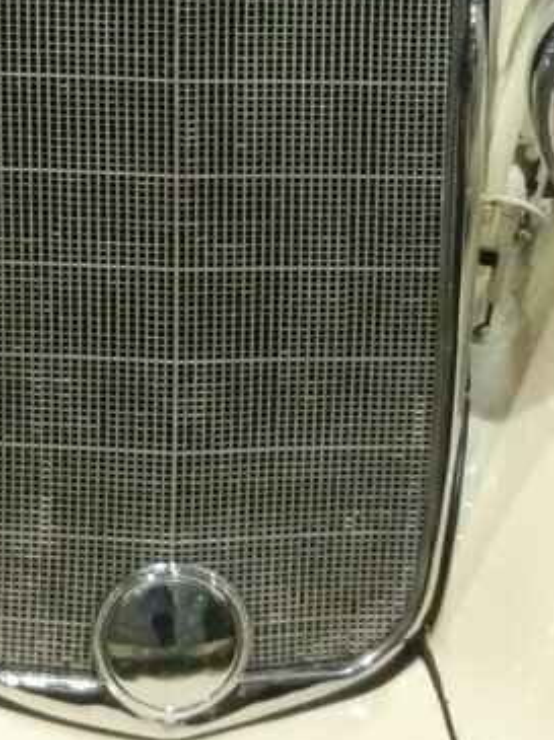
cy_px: 205
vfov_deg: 24.5
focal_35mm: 79
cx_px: 181
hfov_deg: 18.6
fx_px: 1689
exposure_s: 1/25
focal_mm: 4.24
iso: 800
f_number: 3
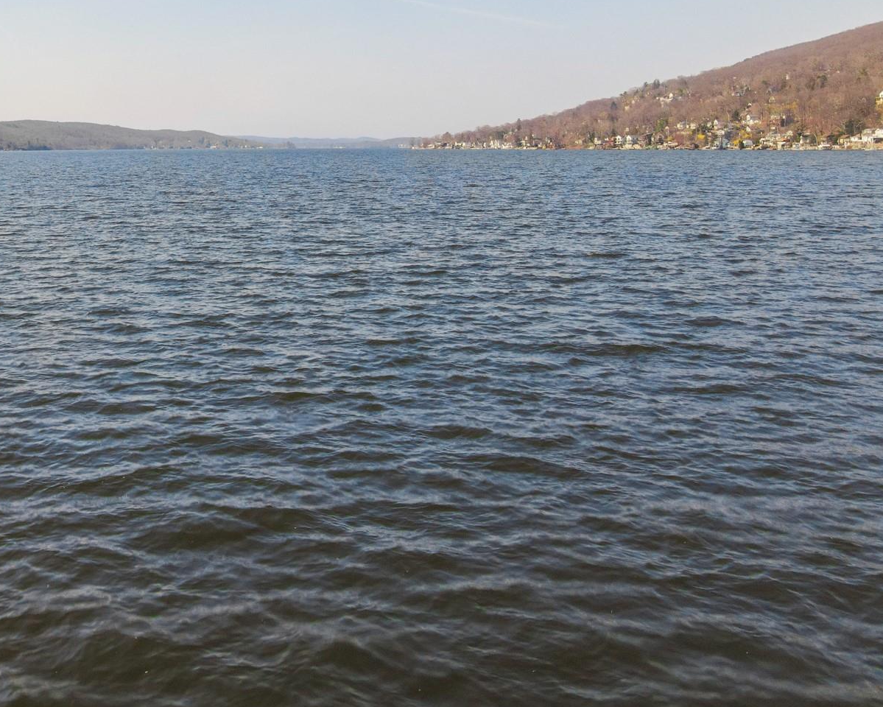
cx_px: 169
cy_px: 179
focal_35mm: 40
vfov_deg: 36.5
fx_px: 1046
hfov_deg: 43.5
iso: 130
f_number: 2.8
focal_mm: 4.5
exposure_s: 1/15
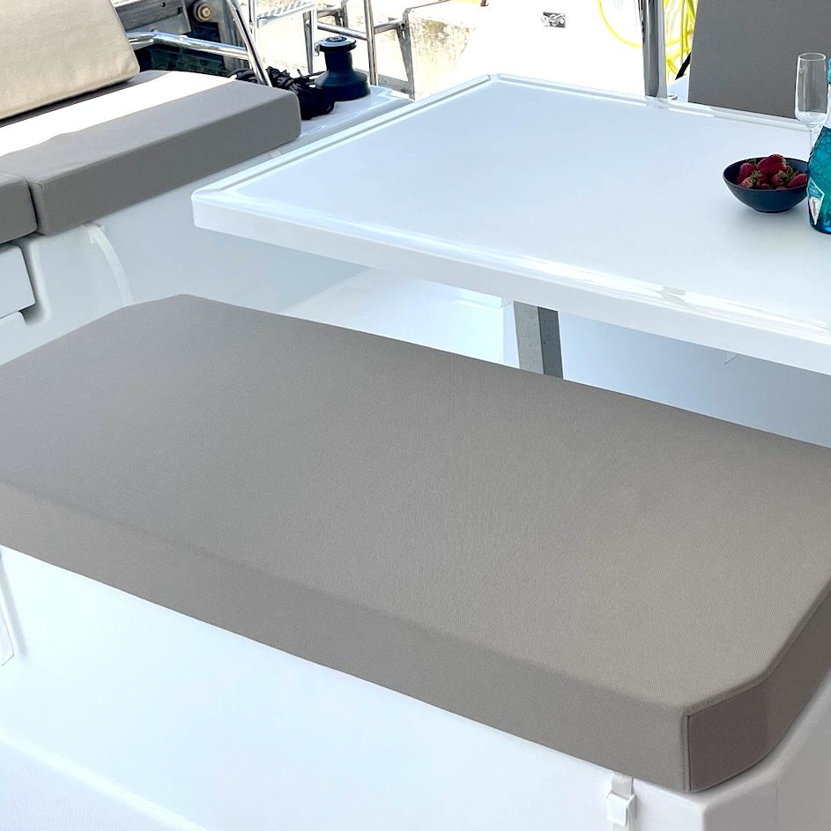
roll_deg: -1.1
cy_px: 265
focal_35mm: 48
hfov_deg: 33.2
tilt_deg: -25.1
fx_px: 1304
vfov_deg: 35.0
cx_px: 775
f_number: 1.6
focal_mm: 5.1
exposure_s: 1/3559
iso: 32
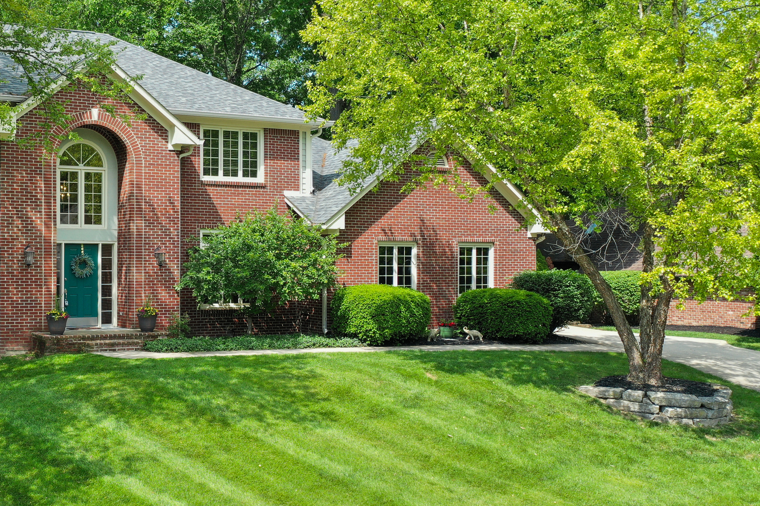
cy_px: 261
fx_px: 929
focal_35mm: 44
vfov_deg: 30.5
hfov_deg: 42.8
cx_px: 172
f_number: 2.8
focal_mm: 10.26
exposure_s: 1/640
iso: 100
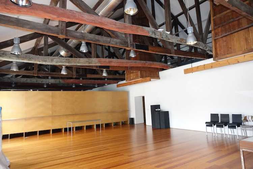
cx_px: 126
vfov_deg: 53.1
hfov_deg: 73.7
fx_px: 169
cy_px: 84
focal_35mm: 24
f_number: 3.2
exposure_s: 1/200
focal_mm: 8.8
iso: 3200
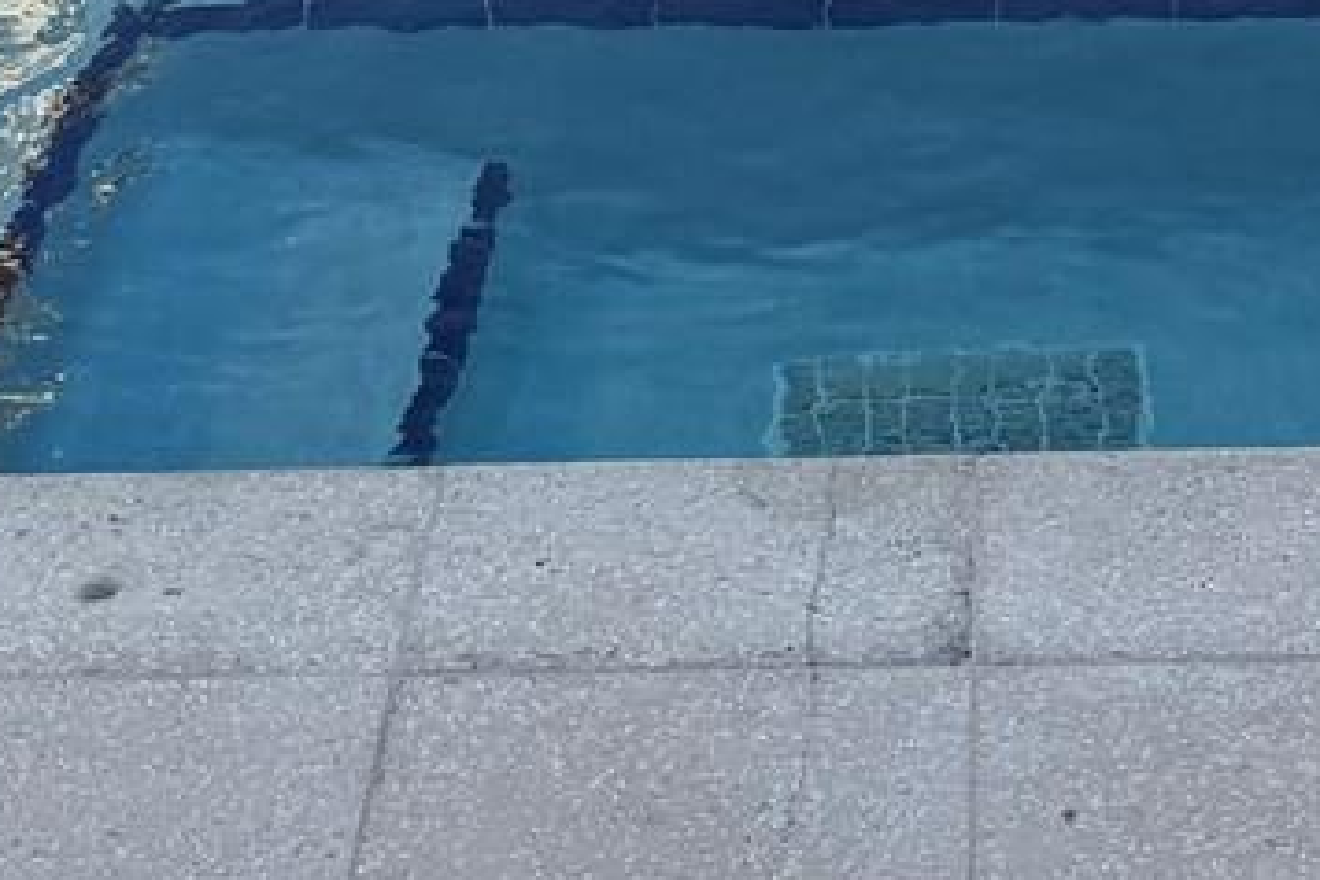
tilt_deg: -10.4
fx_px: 4106
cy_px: -1213
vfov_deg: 10.6
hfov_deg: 18.2
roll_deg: +2.5
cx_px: 832
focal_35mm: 112
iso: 80
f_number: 1.78
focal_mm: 6.76
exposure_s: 1/2833
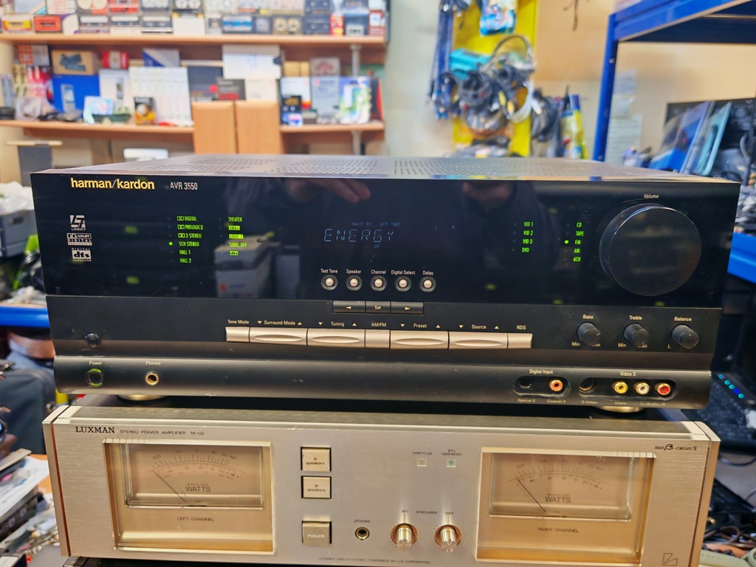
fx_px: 590
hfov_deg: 65.3
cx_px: 378
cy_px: 284
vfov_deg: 51.4
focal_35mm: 27
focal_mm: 6.67
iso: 320
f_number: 1.9
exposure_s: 1/20
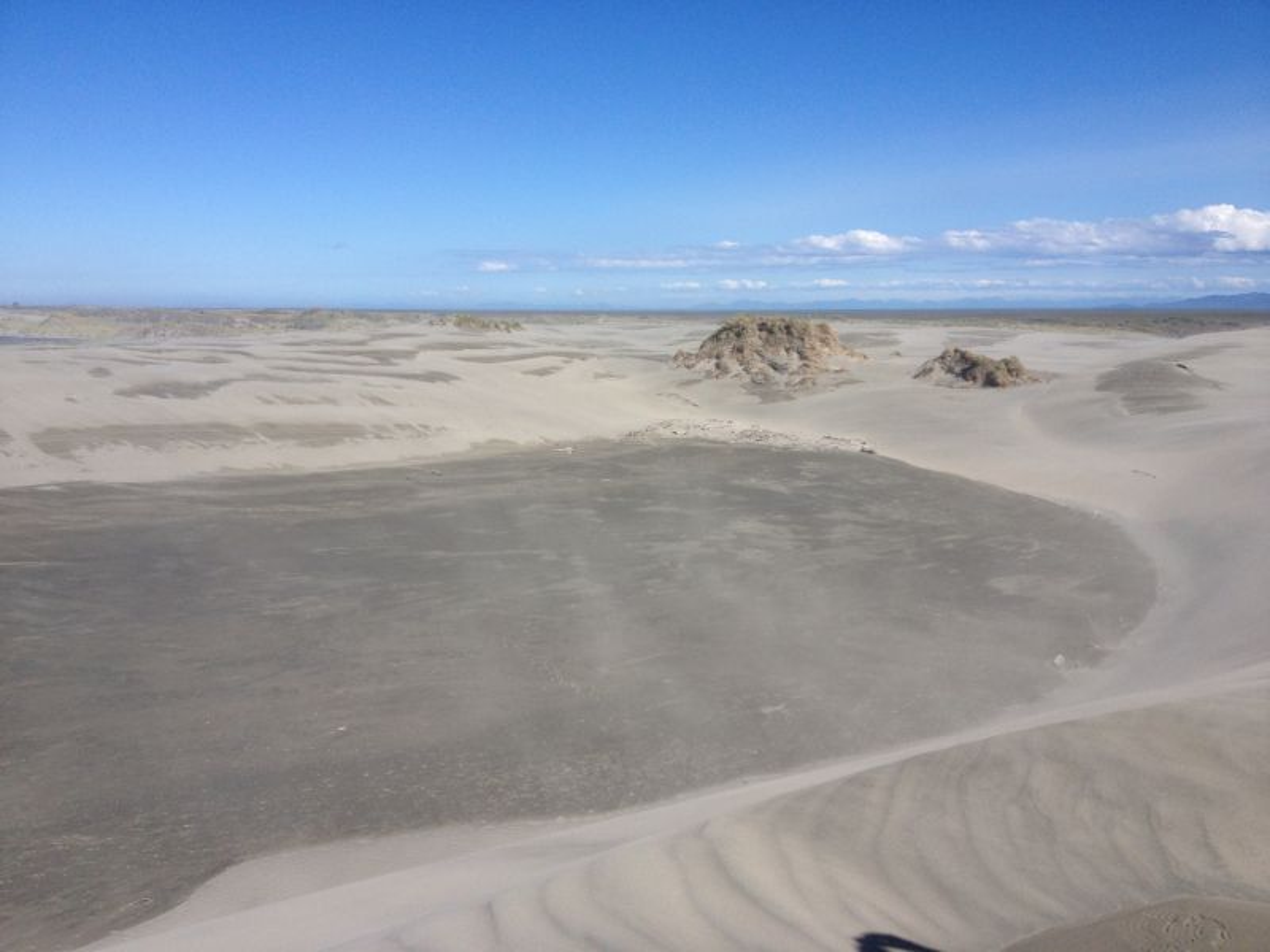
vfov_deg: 40.7
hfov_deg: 52.6
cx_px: 635
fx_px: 1284
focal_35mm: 35
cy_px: 476
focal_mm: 4.28
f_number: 2.4
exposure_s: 1/2907
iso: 50
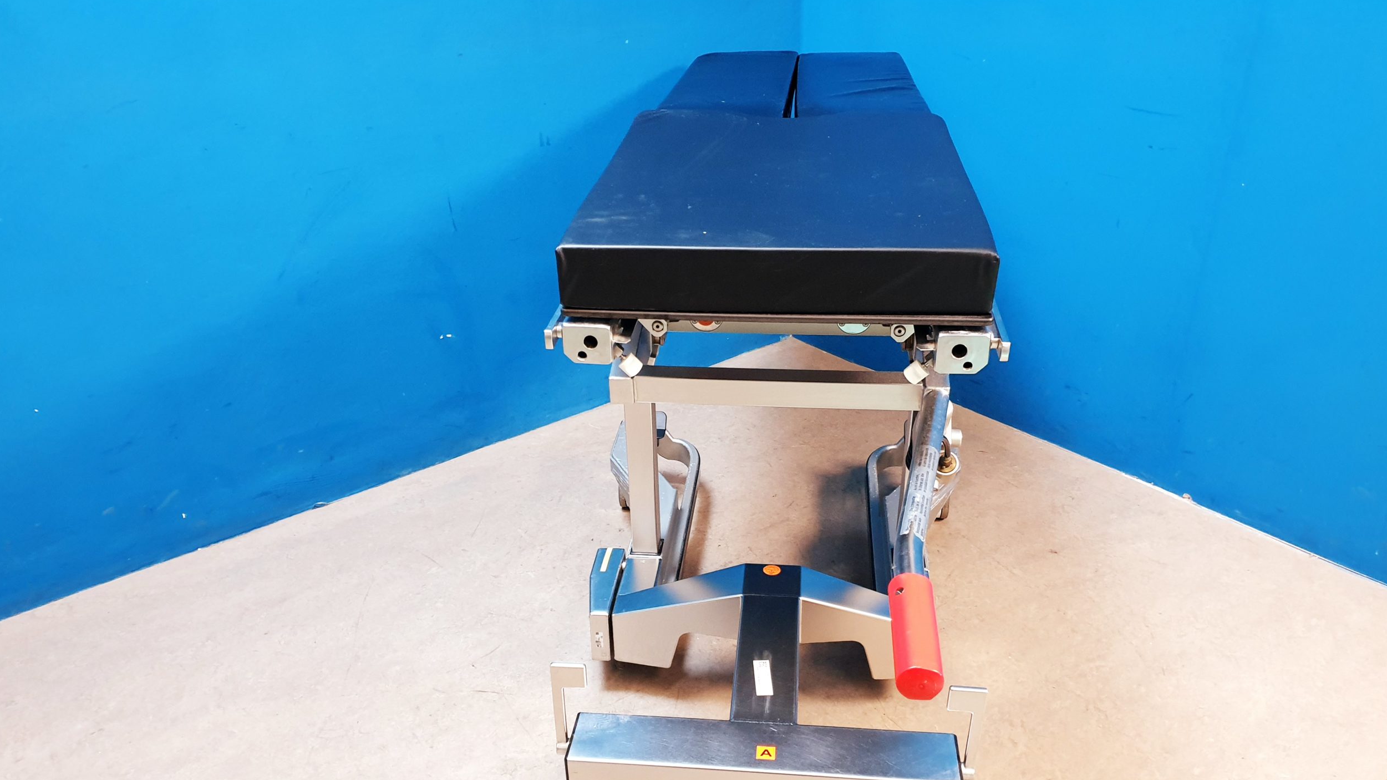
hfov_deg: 66.1
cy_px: 498
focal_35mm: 29
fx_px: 1067
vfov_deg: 39.8
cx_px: 690
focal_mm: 4.3
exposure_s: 1/50
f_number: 1.5
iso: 320
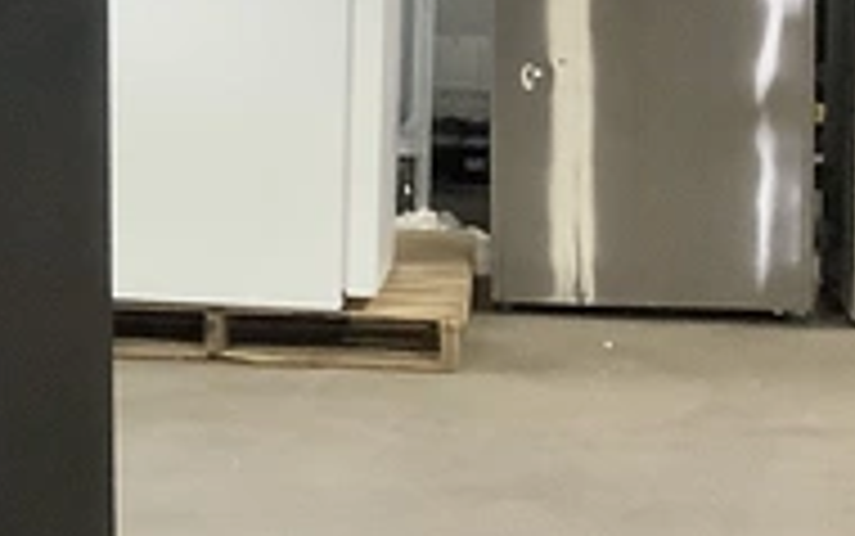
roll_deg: +0.5
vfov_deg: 10.1
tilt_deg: -7.9
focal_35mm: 130
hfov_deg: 15.0
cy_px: 101
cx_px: -410
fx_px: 3031
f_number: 2.4
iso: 320
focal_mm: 3.3
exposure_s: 1/40
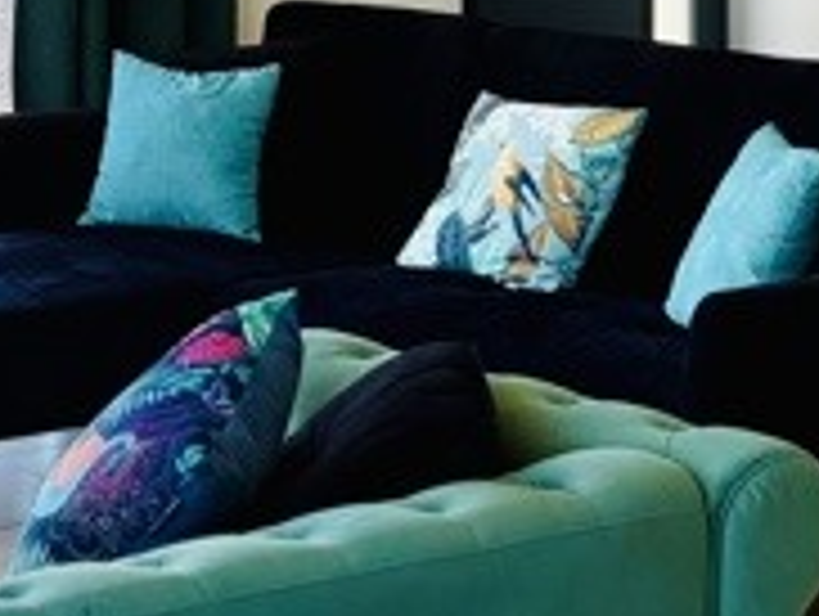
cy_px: -236
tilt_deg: +0.0
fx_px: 2701
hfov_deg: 17.2
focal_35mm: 114
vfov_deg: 12.5
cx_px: 261
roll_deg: -0.2
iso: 64
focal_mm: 5.96
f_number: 1.6
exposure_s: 1/316
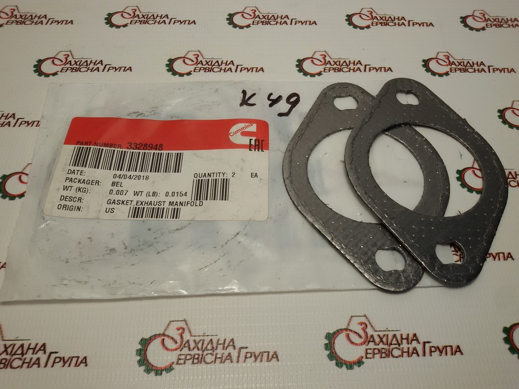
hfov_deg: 58.4
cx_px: 260
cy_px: 194
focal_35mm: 31
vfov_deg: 45.4
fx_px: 465
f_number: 2.4
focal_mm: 2.93
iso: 40
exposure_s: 1/107
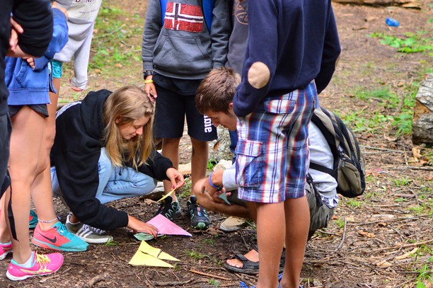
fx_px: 1056
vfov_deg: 15.5
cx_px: 149
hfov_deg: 23.1
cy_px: 106
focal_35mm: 88
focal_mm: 35
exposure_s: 1/500
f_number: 1.8
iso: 400
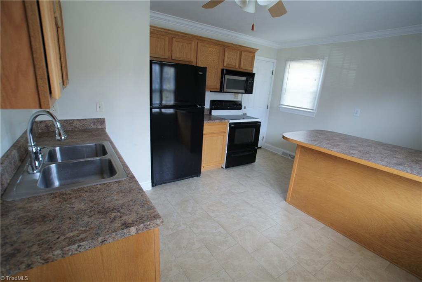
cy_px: 141
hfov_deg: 94.9
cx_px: 211
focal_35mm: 16
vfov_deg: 72.1
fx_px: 194
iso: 200
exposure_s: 1/30
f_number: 4.5
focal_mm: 11
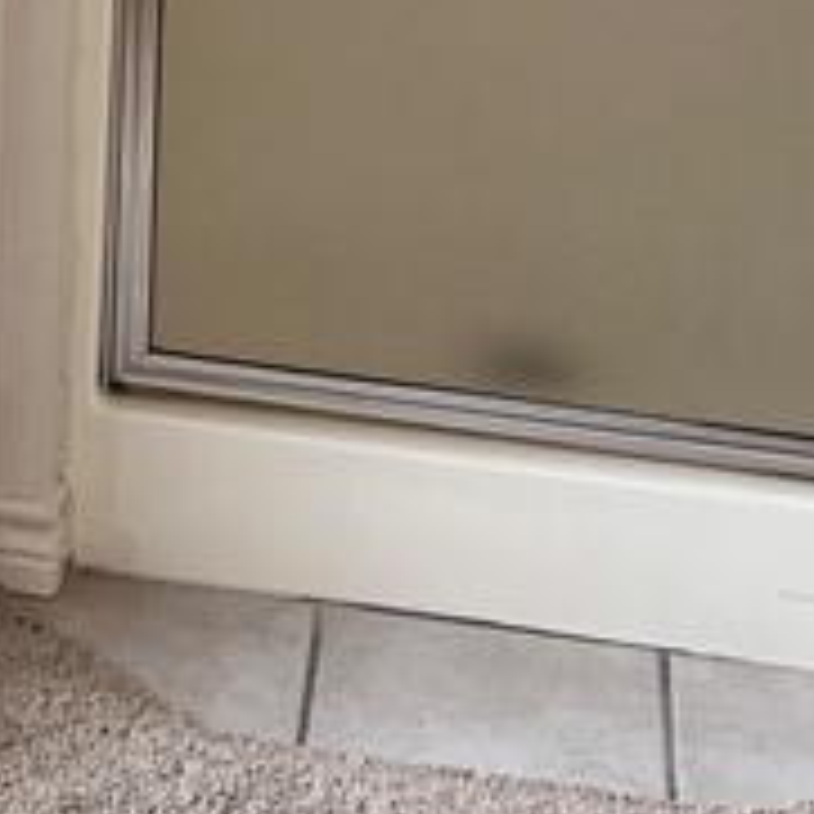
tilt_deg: -2.9
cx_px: -337
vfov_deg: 12.0
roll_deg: -2.1
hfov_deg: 12.8
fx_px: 3459
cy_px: -818
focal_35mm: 130
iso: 100
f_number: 1.5
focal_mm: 5.7
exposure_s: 1/121
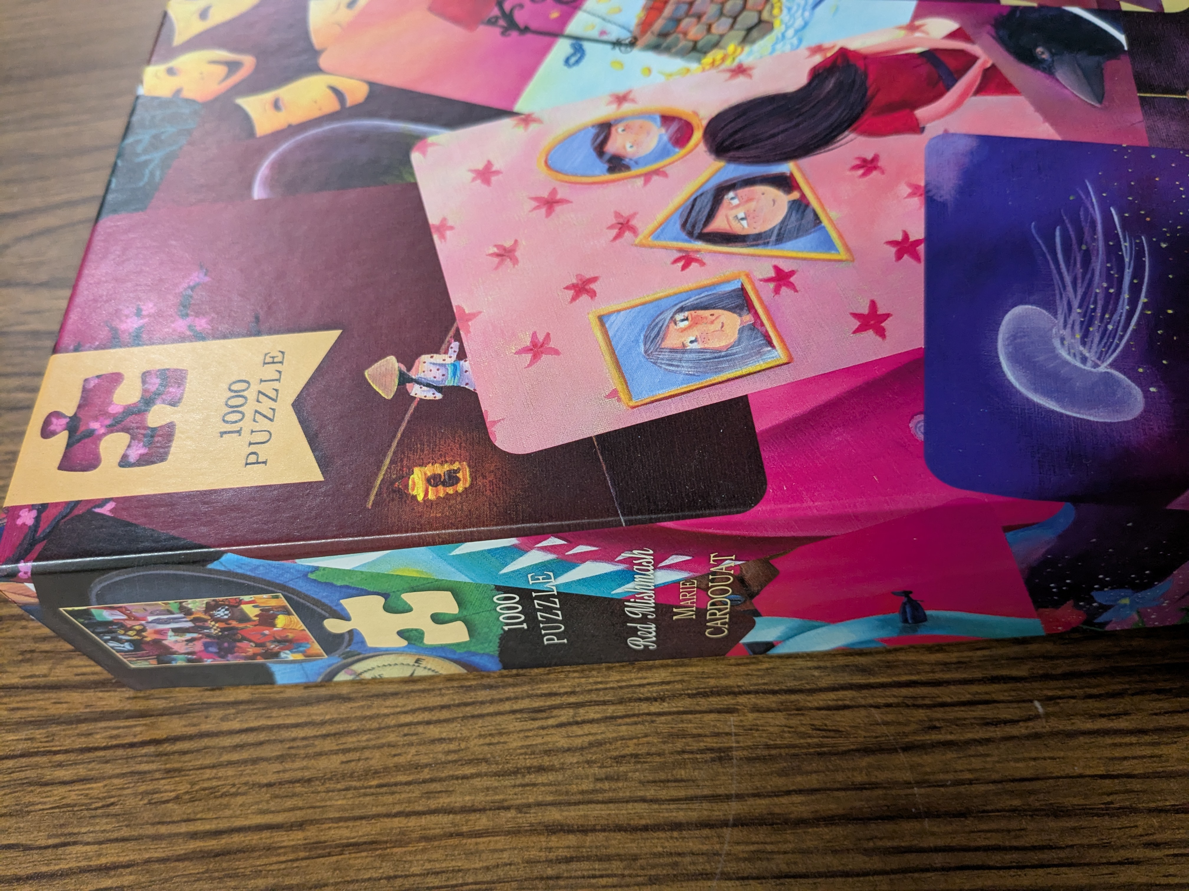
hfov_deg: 65.3
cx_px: 594
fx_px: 927
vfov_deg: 51.4
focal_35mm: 27
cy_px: 446
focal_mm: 4.38
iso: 355
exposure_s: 1/60
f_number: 1.73
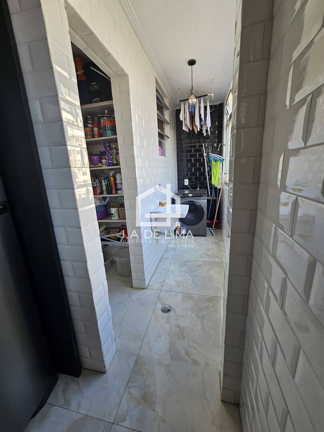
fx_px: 162
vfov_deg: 106.2
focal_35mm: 13
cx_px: 162
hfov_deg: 89.9
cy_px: 216
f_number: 2.2
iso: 80
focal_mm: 2.2
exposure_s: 1/120
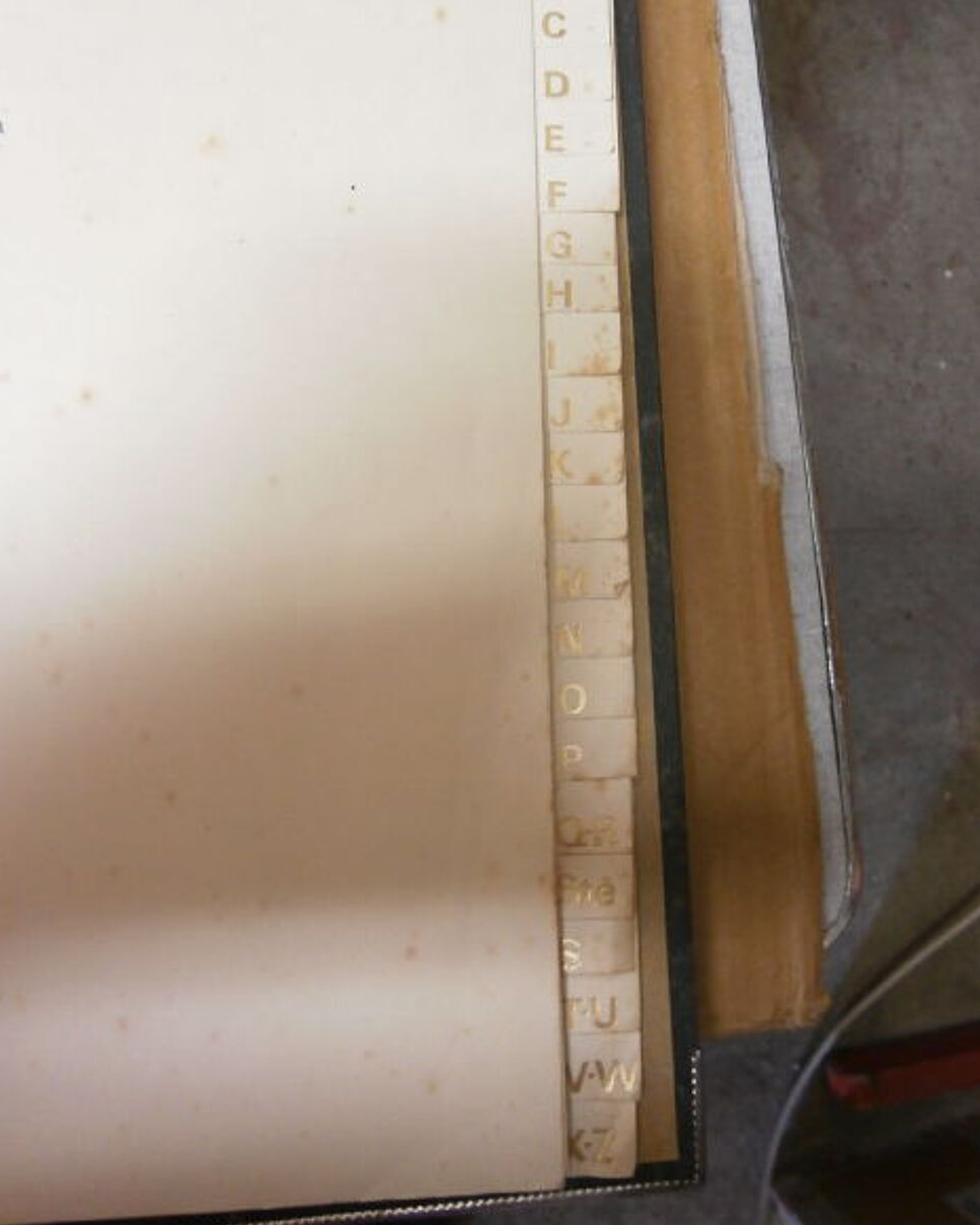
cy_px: 555
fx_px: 1015
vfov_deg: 62.1
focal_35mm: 28
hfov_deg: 51.5
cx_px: 500
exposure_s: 1/20
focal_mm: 4.7
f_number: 2.8
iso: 200
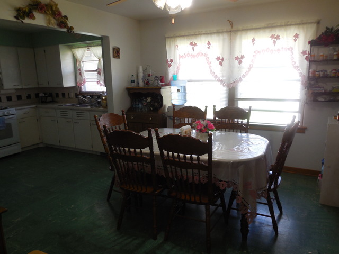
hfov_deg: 69.4
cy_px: 127
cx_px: 170
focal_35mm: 25
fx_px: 245
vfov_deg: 54.9
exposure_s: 1/30
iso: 180
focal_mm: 4.5
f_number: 3.1
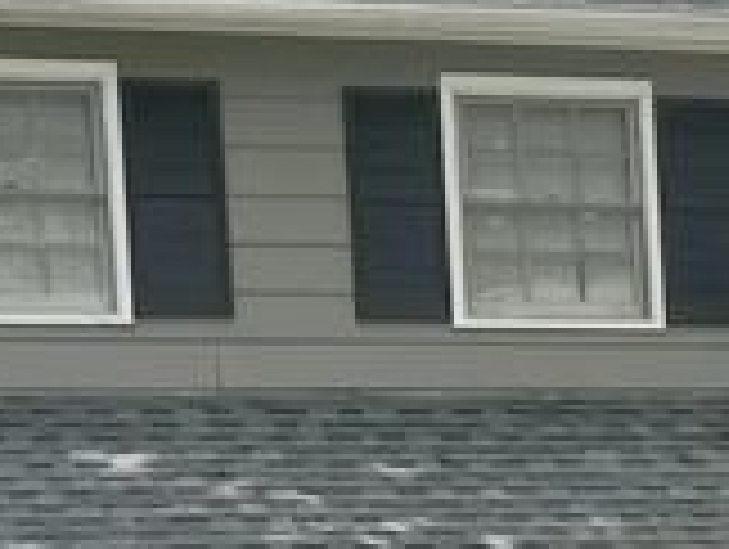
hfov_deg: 11.2
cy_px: 986
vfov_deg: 8.7
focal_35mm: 164
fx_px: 3459
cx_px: 1341
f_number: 1.5
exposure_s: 1/311
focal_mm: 5.7
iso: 50
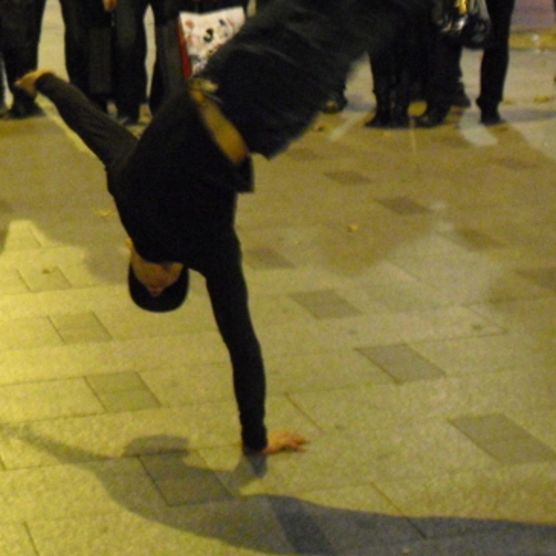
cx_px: 186
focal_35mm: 103
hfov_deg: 16.9
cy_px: 102
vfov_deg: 16.8
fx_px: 1872
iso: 800
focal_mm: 9.4
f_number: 3.8
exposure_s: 1/8
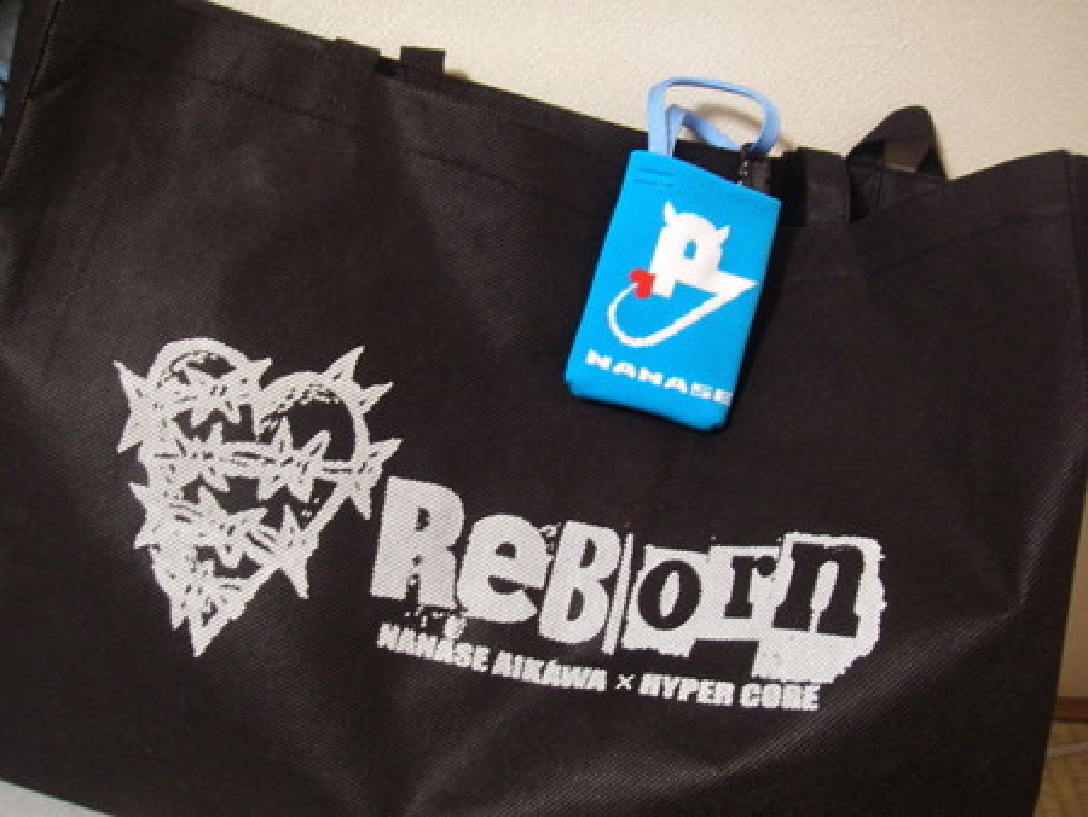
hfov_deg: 49.0
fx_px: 1195
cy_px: 408
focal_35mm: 38
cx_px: 544
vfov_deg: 37.8
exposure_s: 1/4
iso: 200
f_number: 3.3
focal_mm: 6.3
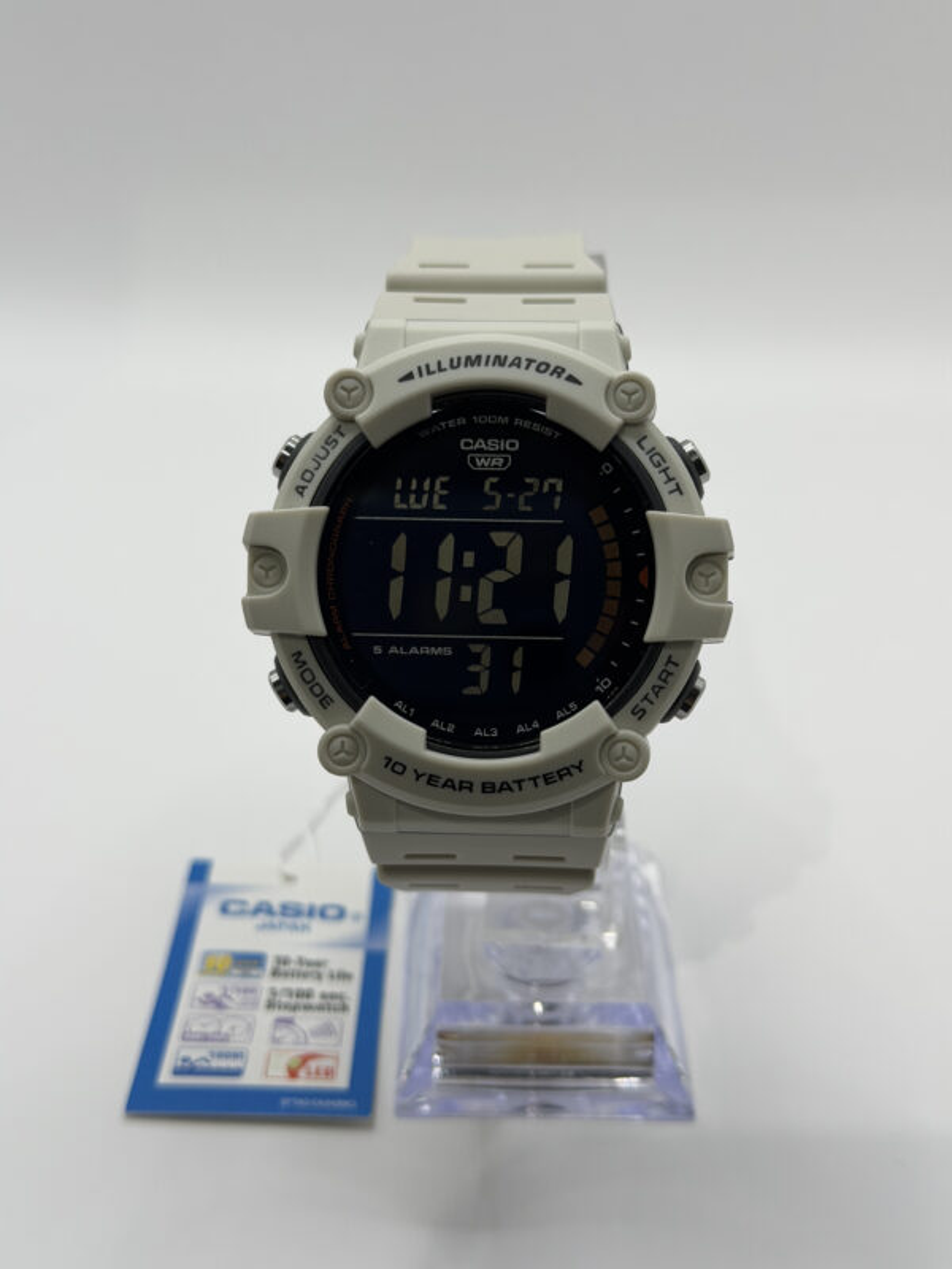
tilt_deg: -25.7
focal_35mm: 48
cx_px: 476
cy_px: 634
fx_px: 1760
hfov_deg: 30.3
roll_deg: -2.8
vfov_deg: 39.7
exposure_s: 1/583
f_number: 1.78
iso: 80
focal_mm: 6.76
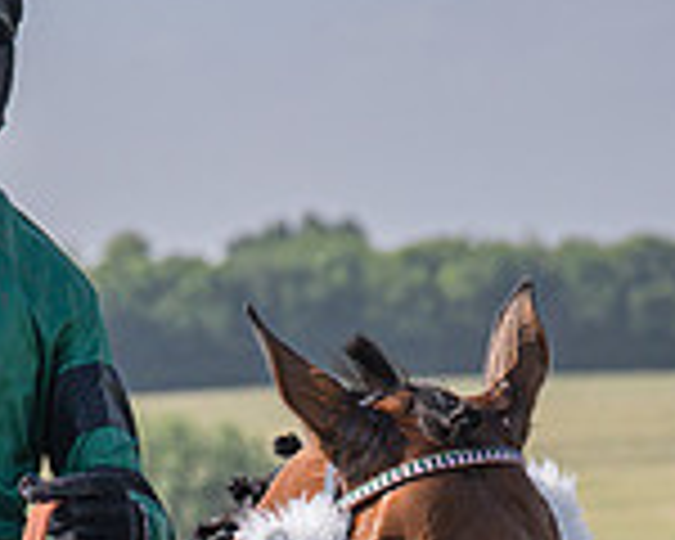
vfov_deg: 3.5
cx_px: 224
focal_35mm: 448
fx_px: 8950
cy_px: 628
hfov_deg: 4.3
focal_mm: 70
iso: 200
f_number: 4
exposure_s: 1/1600
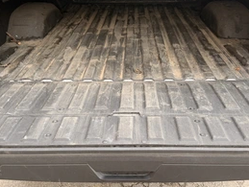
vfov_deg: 38.7
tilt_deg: -27.9
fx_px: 267
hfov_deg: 50.1
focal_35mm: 37
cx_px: 128
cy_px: 99
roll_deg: +3.3
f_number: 1.78
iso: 160
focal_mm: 6.76
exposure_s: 1/121
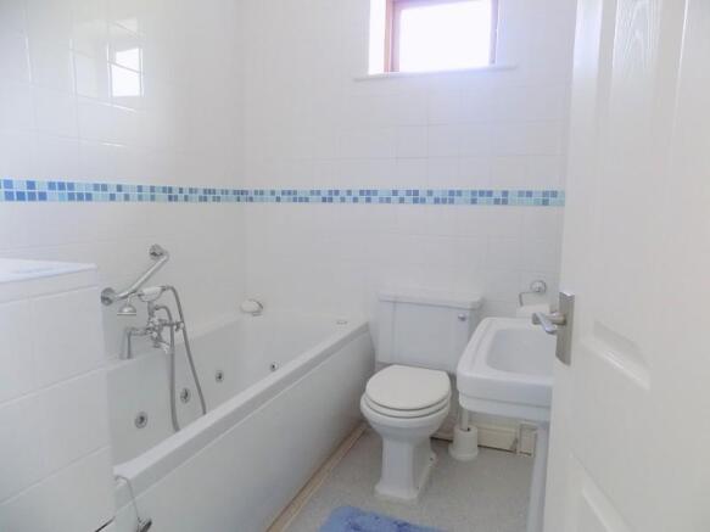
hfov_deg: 73.9
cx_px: 355
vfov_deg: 58.9
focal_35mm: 23
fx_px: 472
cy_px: 266
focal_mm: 4
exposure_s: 1/20
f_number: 3.1
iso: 400
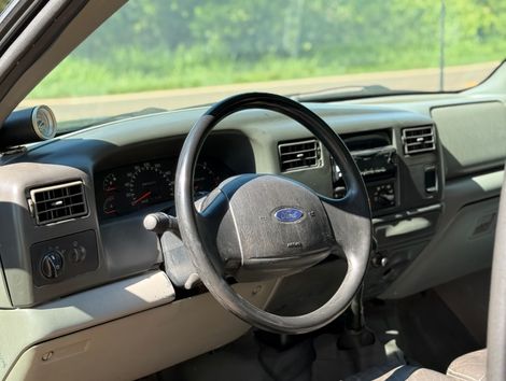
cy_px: 190
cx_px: 253
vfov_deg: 30.3
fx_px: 703
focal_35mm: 48
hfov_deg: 39.6
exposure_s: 1/278
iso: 100
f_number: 1.78
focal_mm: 6.76
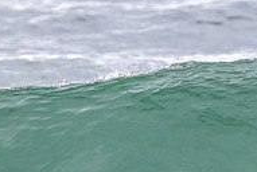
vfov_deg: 0.7
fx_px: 13213
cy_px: 208
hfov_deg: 1.1
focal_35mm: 1848
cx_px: 355
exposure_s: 1/2000
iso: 4000
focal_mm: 610
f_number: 11
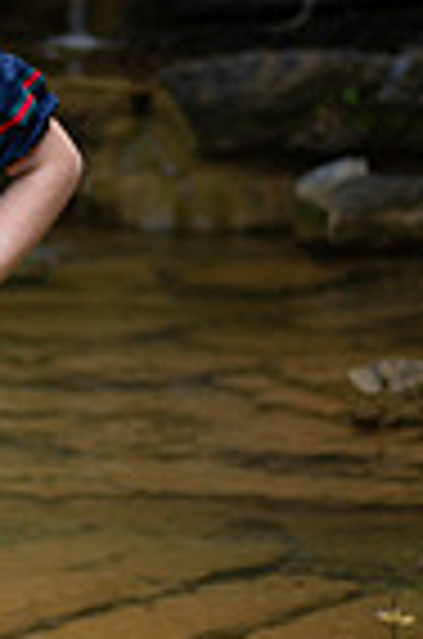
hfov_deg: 8.4
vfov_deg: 12.9
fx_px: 2816
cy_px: 396
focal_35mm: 159
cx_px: -202
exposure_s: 1/640
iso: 400
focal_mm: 50
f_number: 1.8
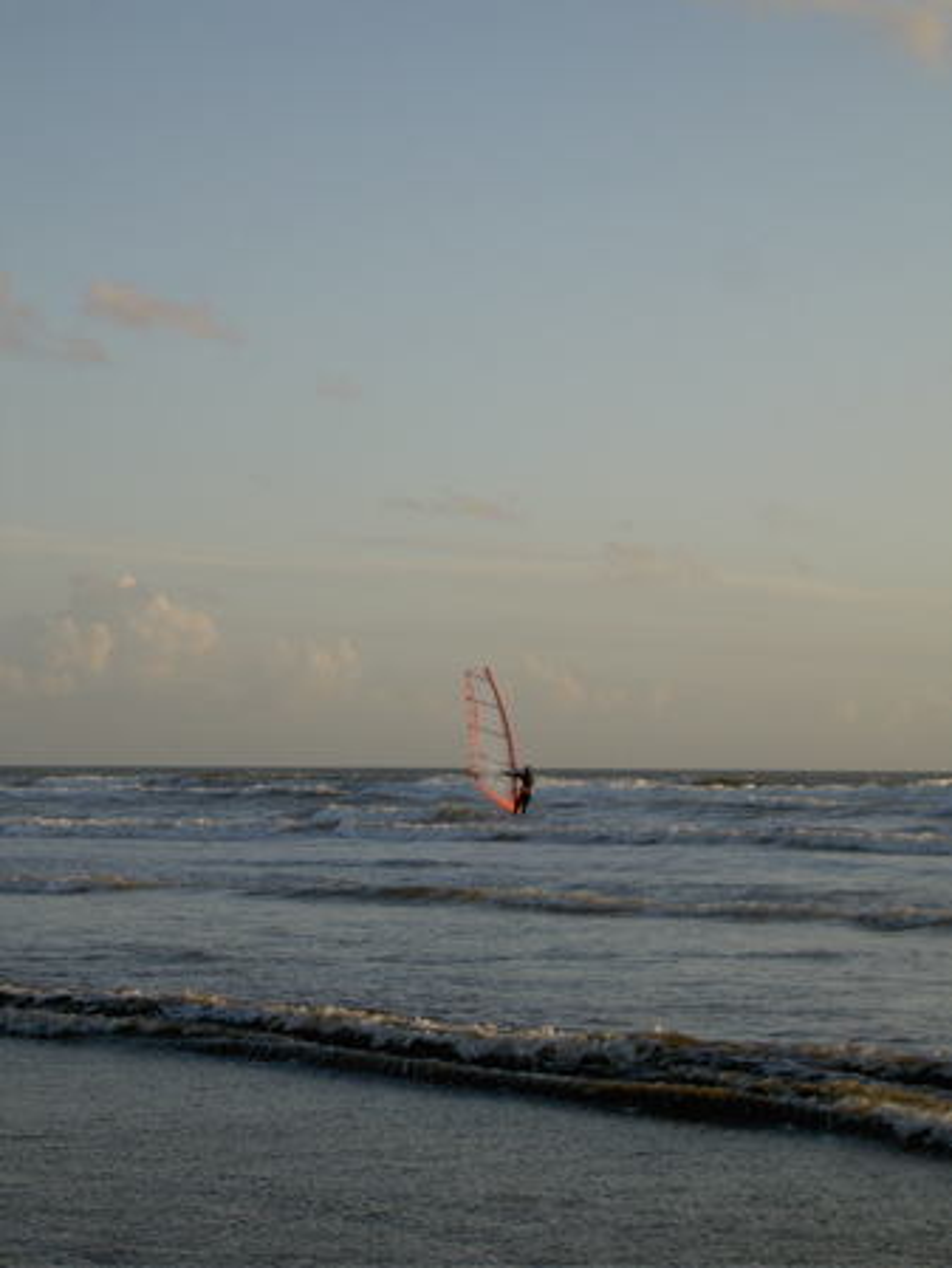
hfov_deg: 14.5
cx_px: 476
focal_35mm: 102
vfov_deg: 19.3
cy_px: 634
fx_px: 3738
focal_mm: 16.8
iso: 50
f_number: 4.9
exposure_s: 1/160
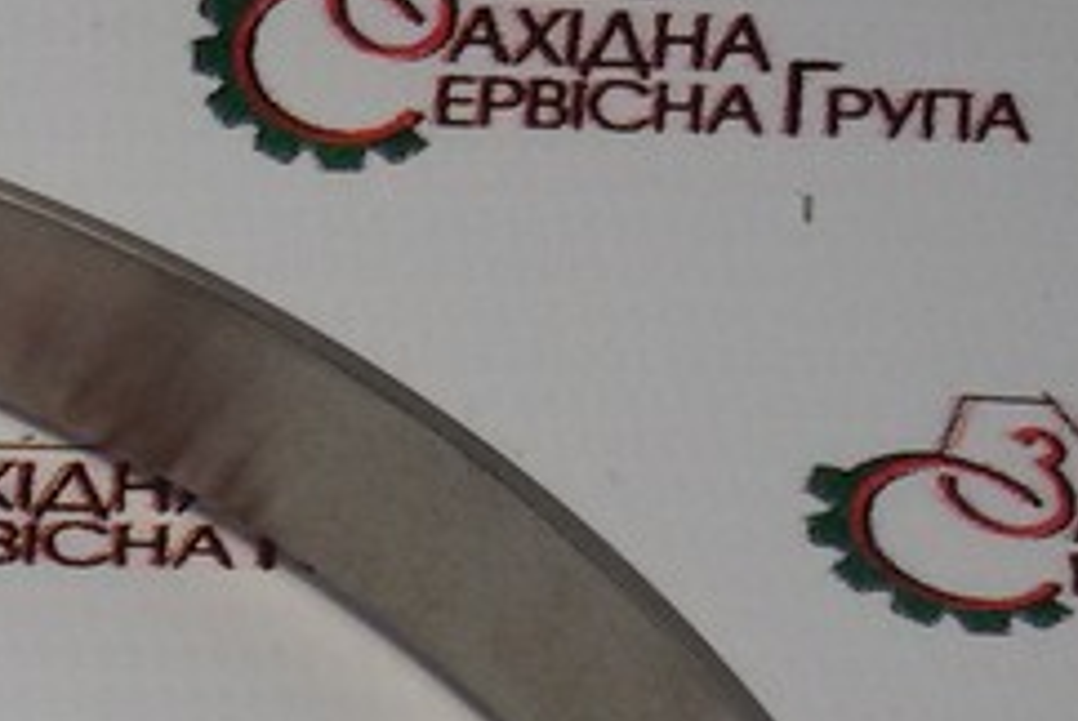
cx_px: -797
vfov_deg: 9.6
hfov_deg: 13.9
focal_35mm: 133
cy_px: 1442
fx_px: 3987
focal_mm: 2.93
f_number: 2.4
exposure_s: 1/100
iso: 50
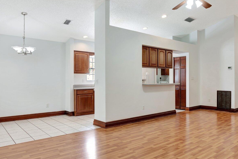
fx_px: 185
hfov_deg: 64.8
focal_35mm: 28
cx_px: 145
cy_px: 81
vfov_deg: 46.4
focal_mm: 16
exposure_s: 1/4
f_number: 5.6
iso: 100
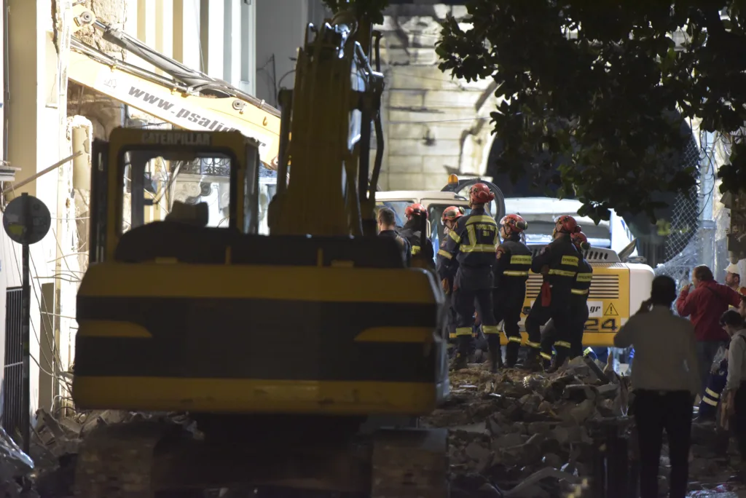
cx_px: 373
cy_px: 249
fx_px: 4147
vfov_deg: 6.9
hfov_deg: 10.3
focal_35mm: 200
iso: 12800
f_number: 3.2
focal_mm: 200
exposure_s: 1/80
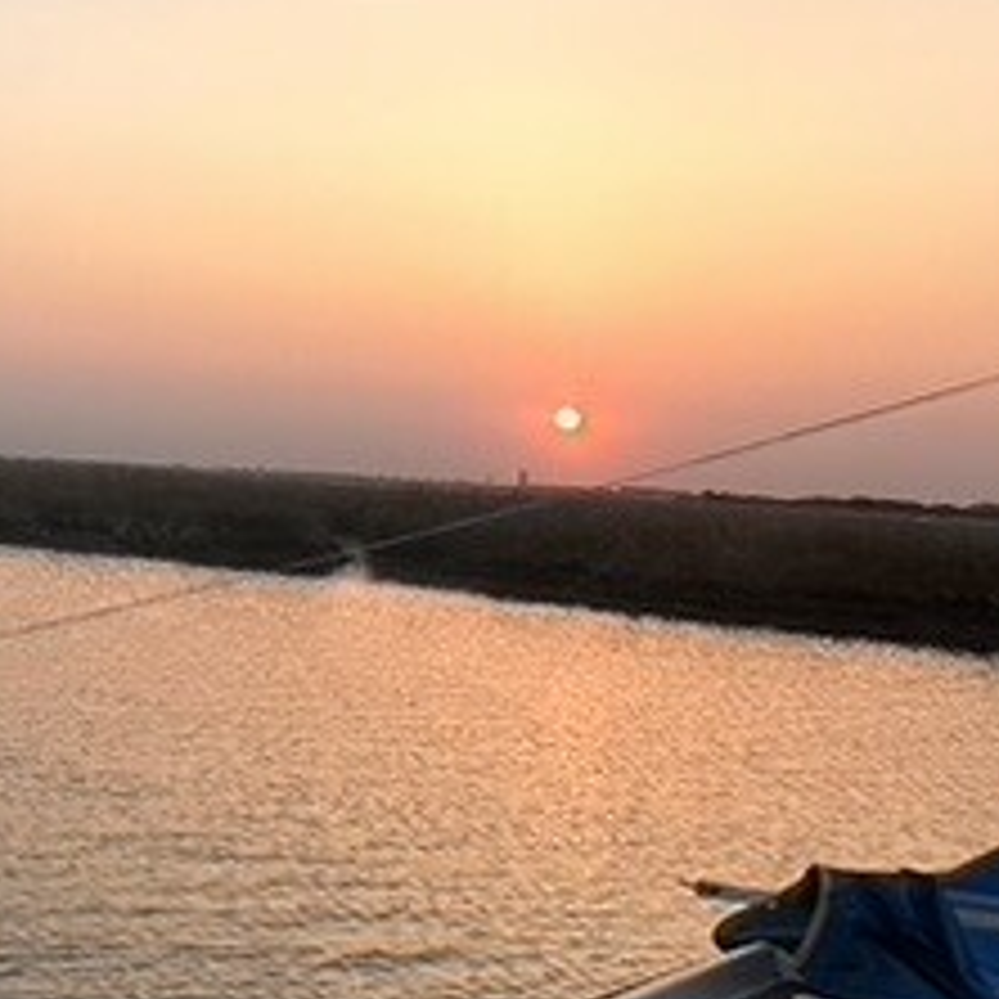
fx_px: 1861
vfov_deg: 29.3
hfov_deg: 26.4
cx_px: -230
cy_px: 194
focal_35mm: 57
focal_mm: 2.22
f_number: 2.2
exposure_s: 1/711
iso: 40
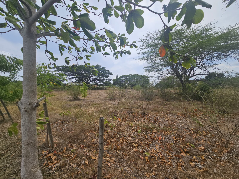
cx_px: 120
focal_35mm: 13
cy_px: 90
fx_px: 90
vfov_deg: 89.9
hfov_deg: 106.2
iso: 50
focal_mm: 2.2
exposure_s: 1/2679
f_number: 2.2
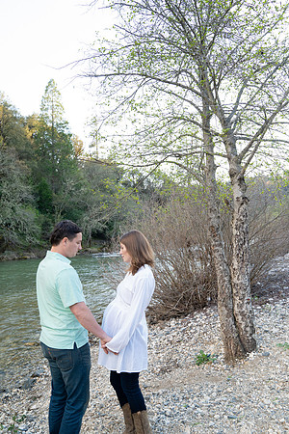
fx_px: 313
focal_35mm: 26
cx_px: 144
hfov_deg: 49.6
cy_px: 217
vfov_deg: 69.4
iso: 500
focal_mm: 26
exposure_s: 1/125
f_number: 4.5
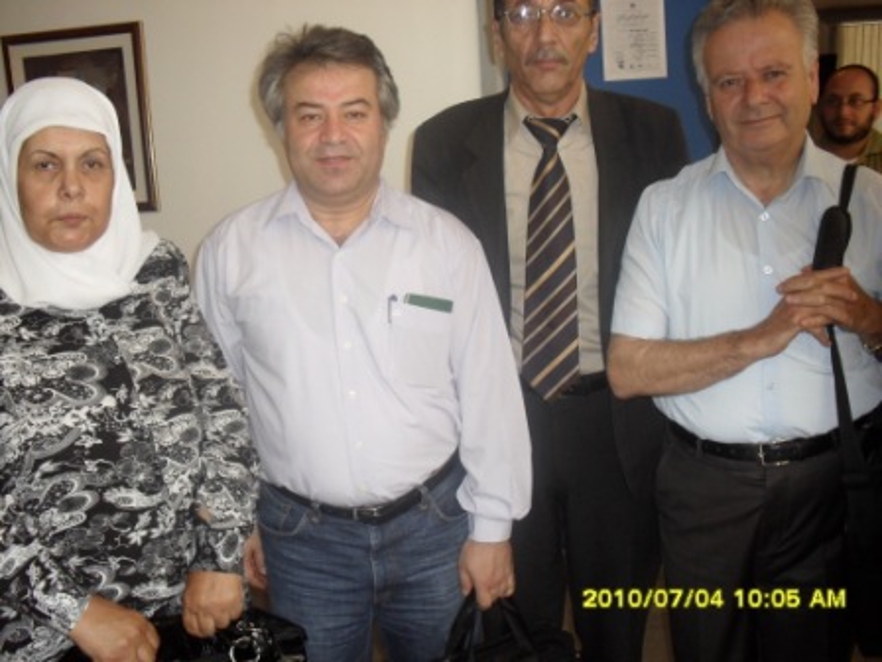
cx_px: 441
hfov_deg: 52.6
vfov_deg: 40.7
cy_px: 331
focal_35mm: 35
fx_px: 892
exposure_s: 1/45
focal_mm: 6.3
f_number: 3.2
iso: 200
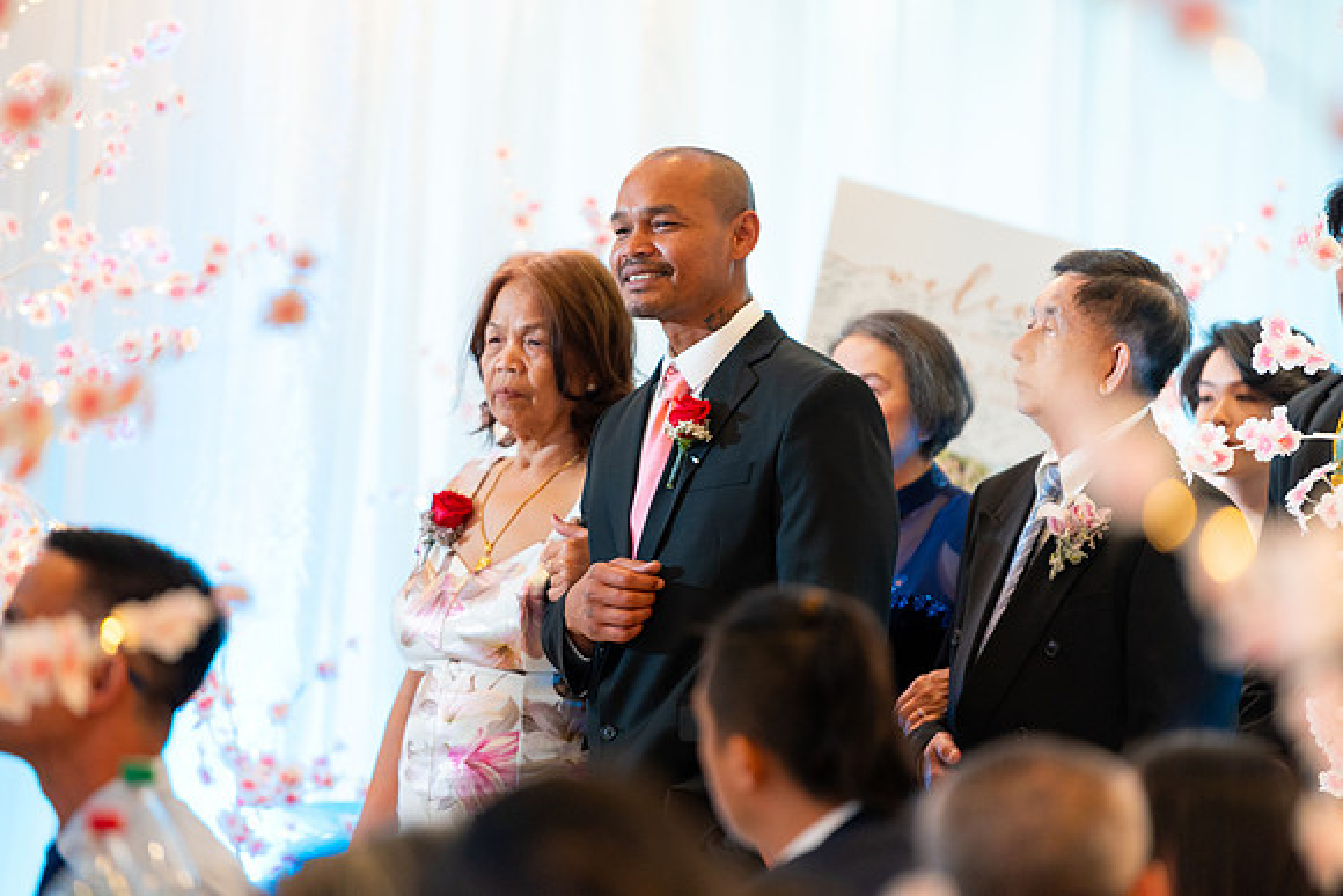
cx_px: 672
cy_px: 448
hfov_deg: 10.3
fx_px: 7463
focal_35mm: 200
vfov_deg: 6.9
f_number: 2.8
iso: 800
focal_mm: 200
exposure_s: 1/160
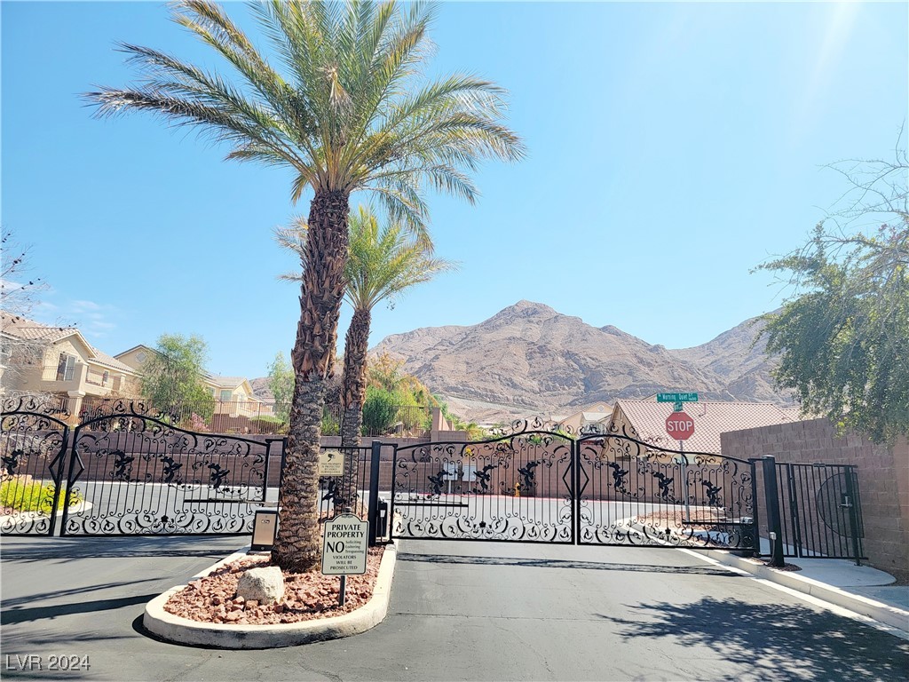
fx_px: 630
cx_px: 454
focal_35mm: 24
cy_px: 341
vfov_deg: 56.8
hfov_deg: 71.6
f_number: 1.8
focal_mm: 6.7
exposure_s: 1/1111
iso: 16
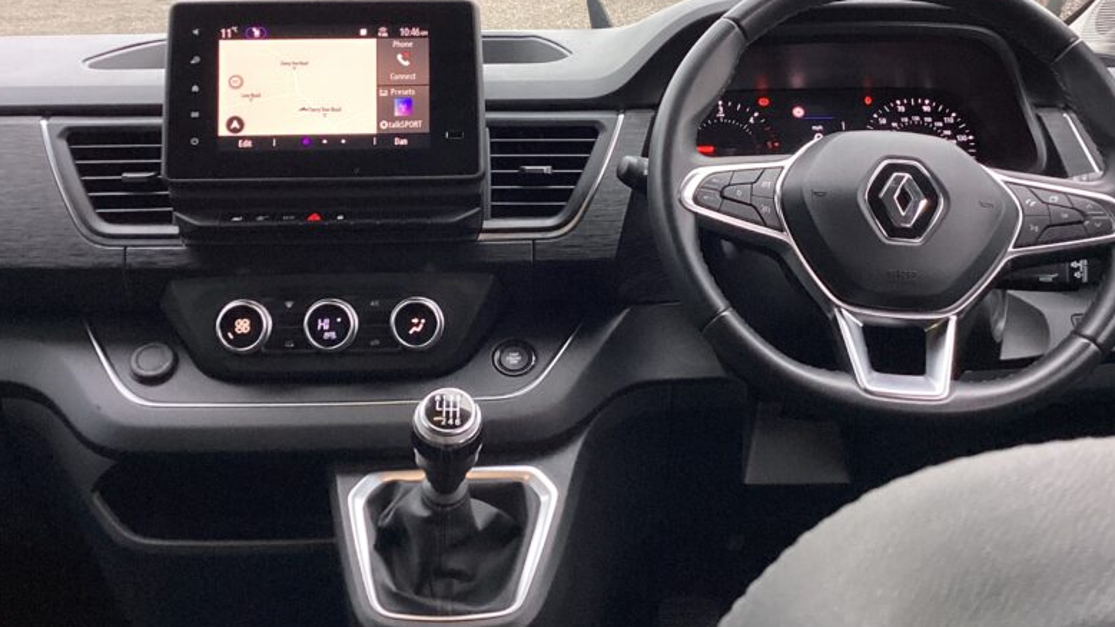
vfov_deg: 25.7
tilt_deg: -14.1
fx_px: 1360
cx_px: 554
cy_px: 170
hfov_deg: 44.6
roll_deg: +0.9
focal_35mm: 46
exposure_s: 1/100
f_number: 2.4
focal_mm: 3.3
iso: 80
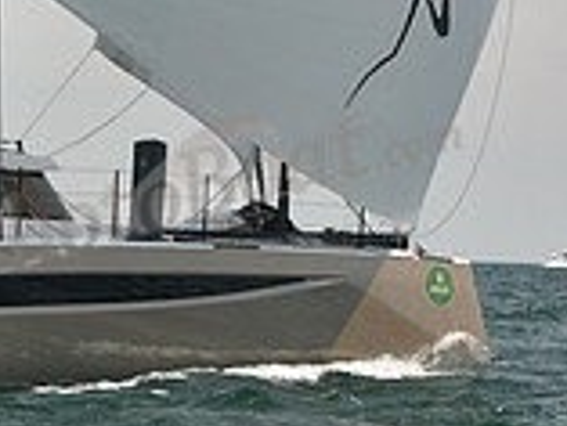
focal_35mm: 248
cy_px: 52
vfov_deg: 6.0
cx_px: -231
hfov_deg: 7.9
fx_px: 4065
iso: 320
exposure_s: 1/1250
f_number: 5
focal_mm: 70
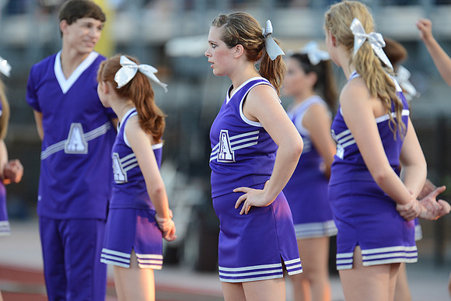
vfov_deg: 2.5
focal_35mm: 550
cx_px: 226
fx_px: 6892
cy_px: 150
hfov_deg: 3.7
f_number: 4
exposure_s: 1/500
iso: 1250
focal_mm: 550
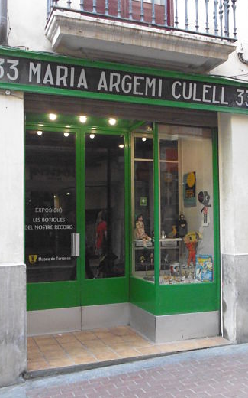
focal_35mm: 38
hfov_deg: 33.6
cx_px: 118
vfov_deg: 51.5
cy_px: 201
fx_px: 411
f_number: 3.5
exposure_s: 1/250
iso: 800
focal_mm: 6.4
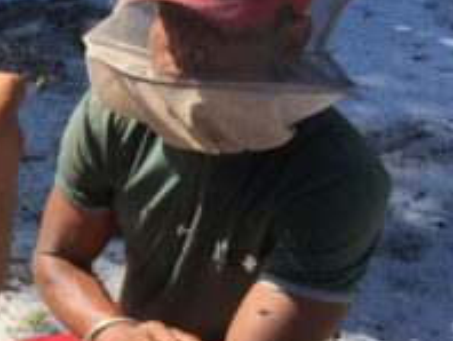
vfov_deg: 14.8
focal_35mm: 100
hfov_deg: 17.6
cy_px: 138
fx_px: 1310
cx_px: -224
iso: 25
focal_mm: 4.15
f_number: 2.2
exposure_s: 1/818
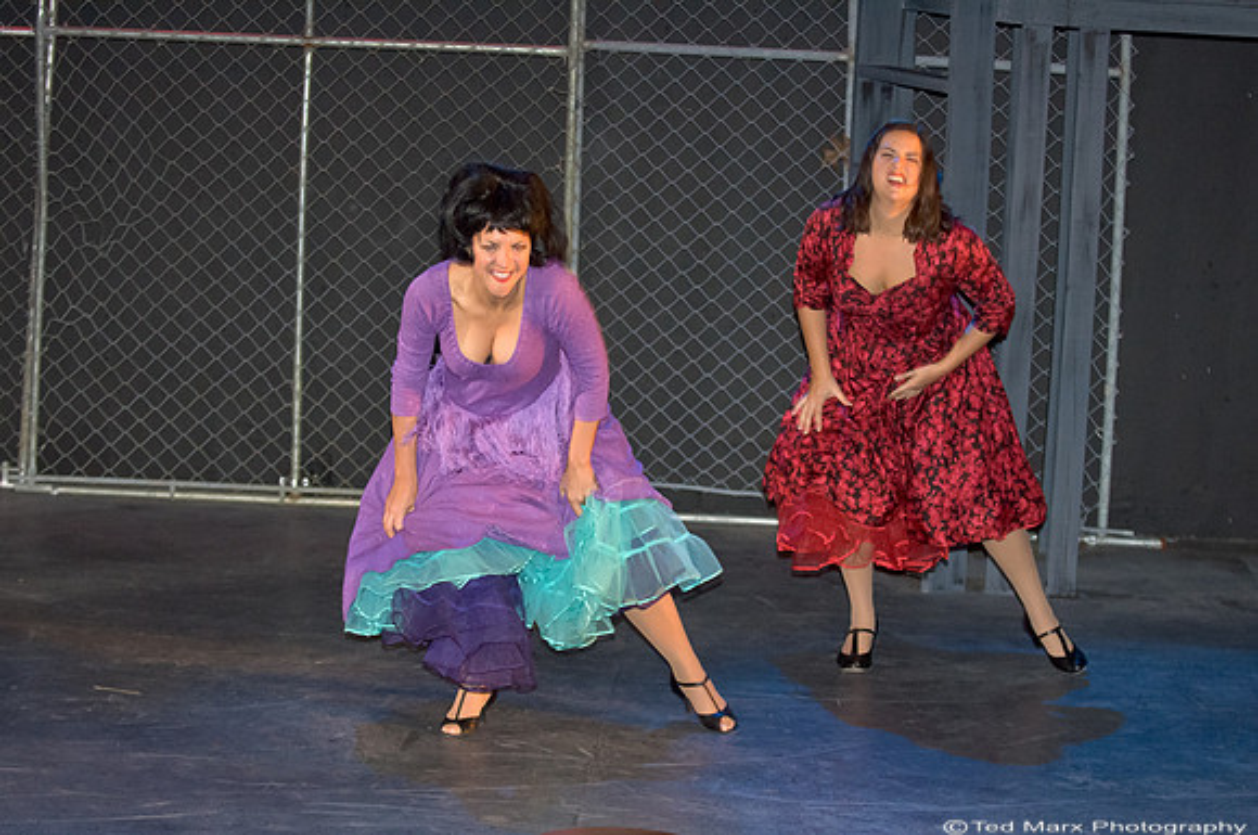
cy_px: 418
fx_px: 3664
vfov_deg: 13.0
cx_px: 629
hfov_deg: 19.5
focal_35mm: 105
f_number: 2.8
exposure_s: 1/100
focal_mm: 70
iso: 3200
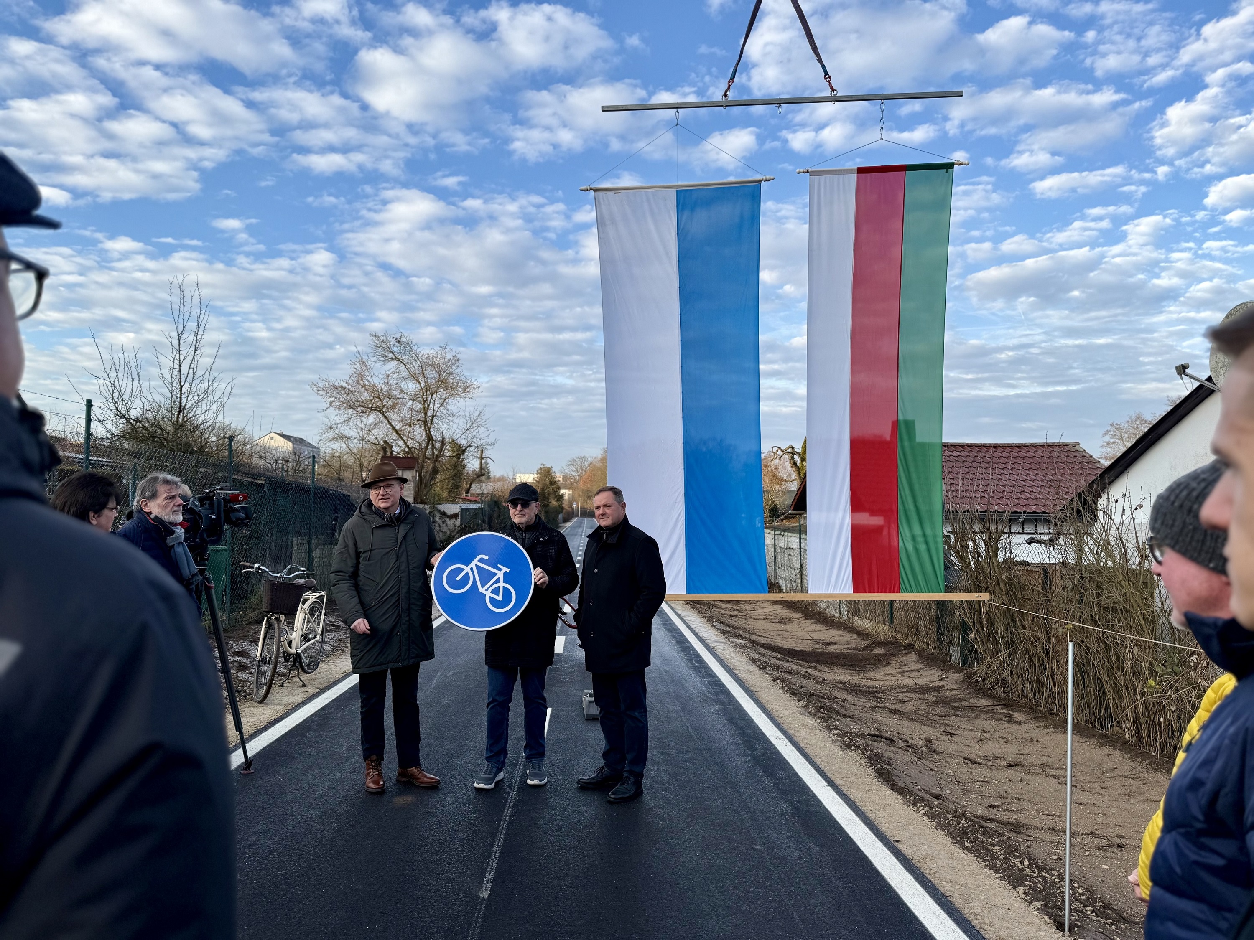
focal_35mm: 24
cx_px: 627
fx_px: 869
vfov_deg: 56.8
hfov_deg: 71.6
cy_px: 470
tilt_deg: +4.4
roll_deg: -1.0
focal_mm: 6.76
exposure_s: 1/1337
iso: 80
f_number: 1.78
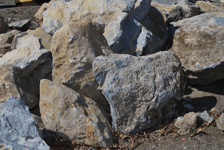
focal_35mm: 54
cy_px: 75
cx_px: 112
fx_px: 336
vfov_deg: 25.1
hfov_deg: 36.8
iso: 100
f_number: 13
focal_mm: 36
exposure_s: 1/200
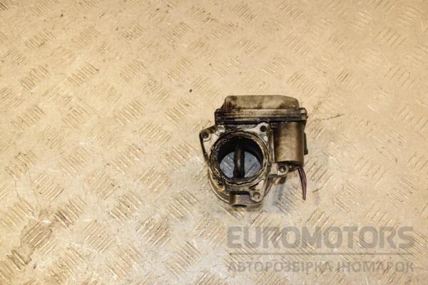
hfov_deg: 51.3
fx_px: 446
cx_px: 214
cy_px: 142
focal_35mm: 38
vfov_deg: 35.5
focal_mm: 25
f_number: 6.3
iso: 800
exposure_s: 1/200
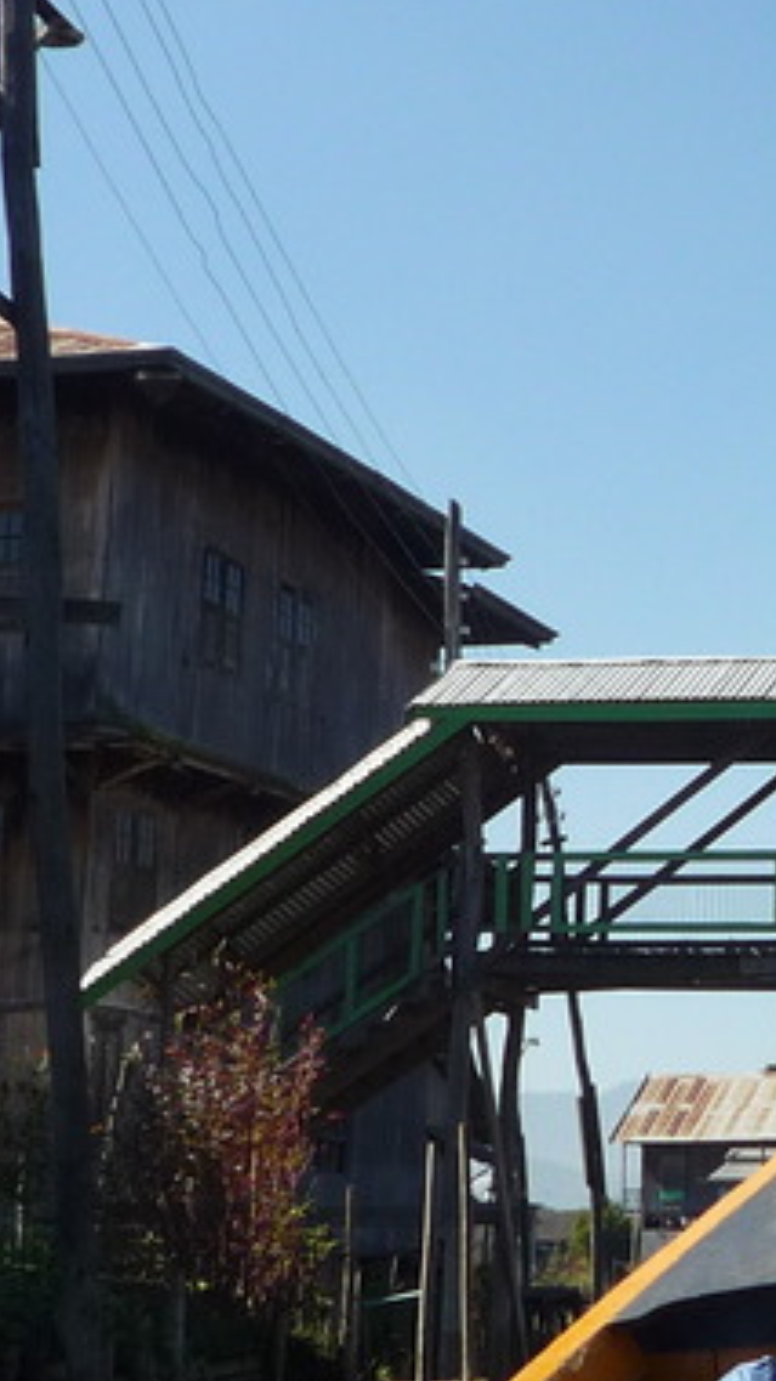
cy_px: 663
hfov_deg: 13.7
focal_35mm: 85
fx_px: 3111
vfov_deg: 25.0
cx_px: 991
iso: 100
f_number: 4
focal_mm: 4.5
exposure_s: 1/640
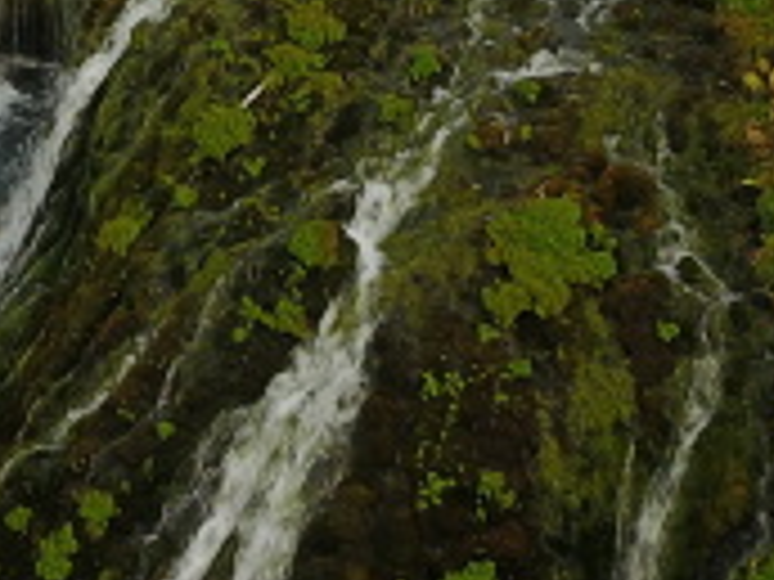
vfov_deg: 11.5
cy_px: -409
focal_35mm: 121
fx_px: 2706
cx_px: 99
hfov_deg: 16.1
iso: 101
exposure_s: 1/50
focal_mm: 4.73
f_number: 2.2
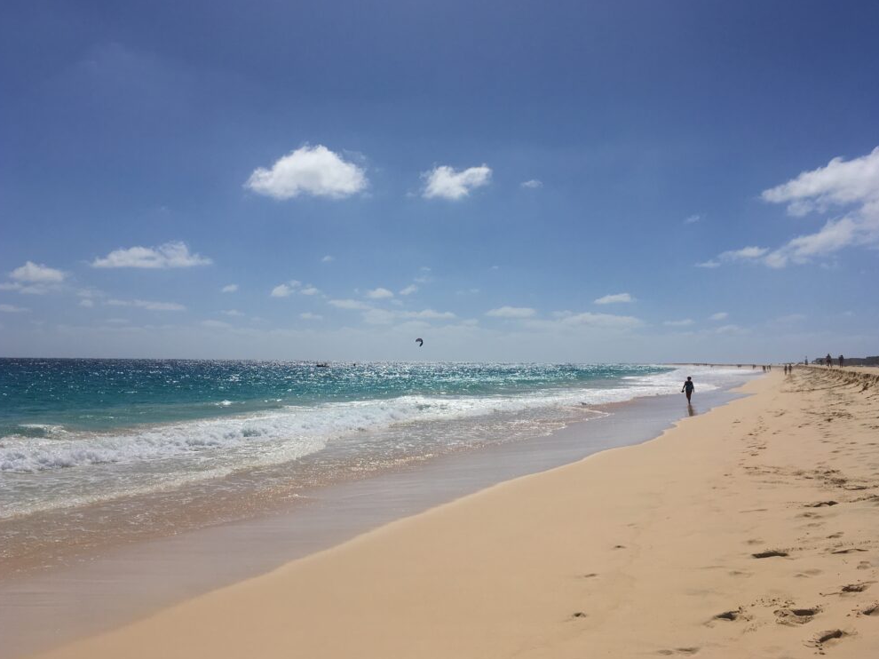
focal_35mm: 30
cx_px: 431
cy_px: 323
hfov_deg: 60.0
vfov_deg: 46.8
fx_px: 762
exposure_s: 1/7692
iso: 25
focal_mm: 4.15
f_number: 2.2
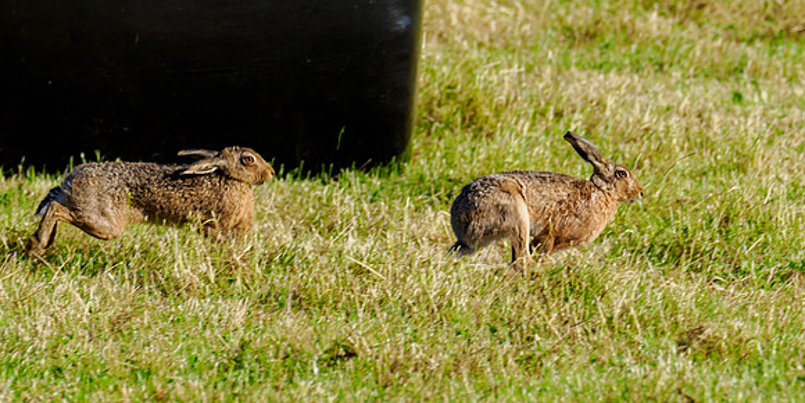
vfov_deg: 1.0
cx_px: 431
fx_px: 24236
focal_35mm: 1165
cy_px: 375
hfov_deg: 1.9
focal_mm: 420
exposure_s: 1/800
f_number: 7.1
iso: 200
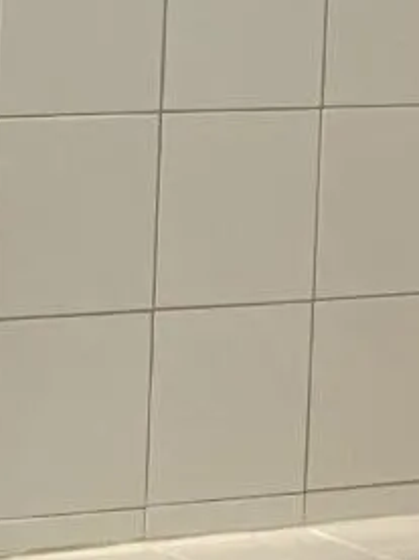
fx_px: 3041
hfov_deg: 7.5
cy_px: -101
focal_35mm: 188
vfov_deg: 10.4
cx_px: -474
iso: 125
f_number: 1.6
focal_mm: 5.1
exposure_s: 1/120
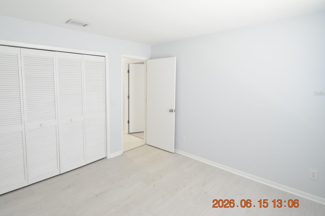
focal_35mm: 18
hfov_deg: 89.5
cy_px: 93
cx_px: 141
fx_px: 162
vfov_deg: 67.1
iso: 800
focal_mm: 10
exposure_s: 1/60
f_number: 3.5
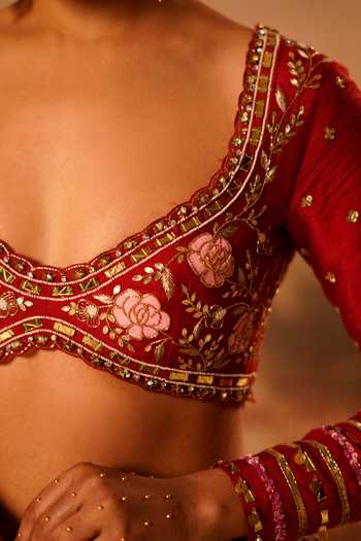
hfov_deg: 18.2
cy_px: 270
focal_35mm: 75
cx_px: 180
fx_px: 1128
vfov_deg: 27.0
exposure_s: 1/125
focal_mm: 50
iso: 250
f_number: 1.8
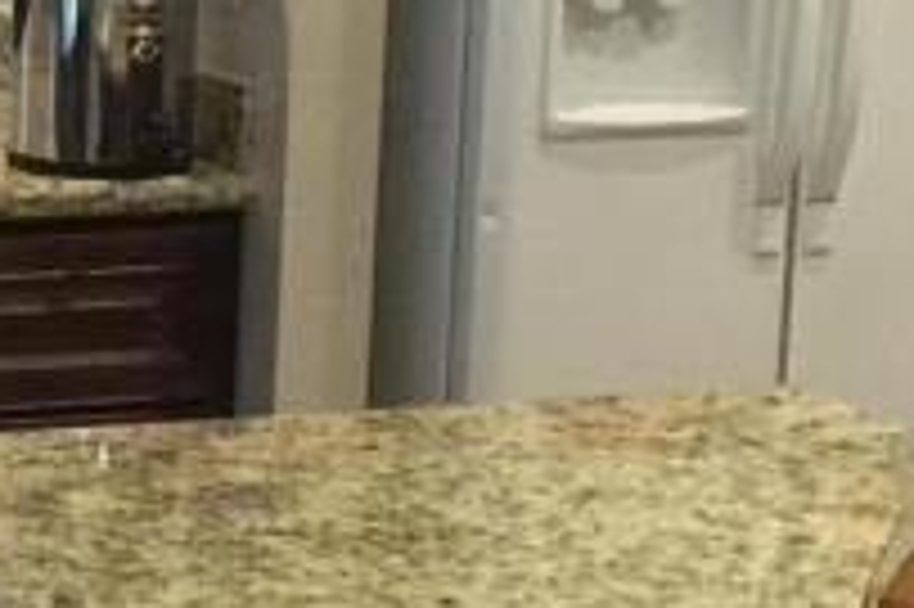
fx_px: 3856
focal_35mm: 152
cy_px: 252
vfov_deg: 9.0
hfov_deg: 13.1
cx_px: -270
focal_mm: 4.15
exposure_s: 1/15
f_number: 2.2
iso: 125
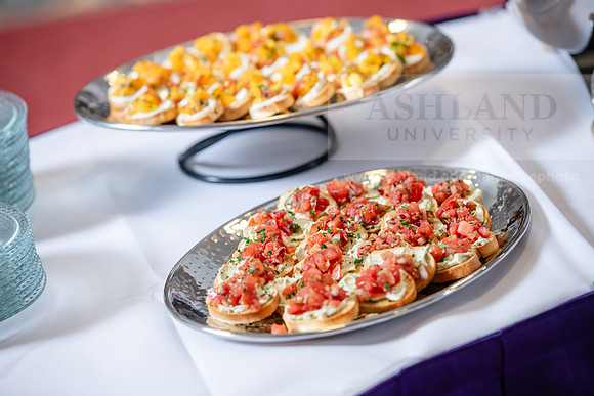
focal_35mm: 160
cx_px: 297
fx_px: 2640
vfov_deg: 8.6
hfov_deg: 12.8
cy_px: 198
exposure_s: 1/160
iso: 320
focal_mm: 160
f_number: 3.5
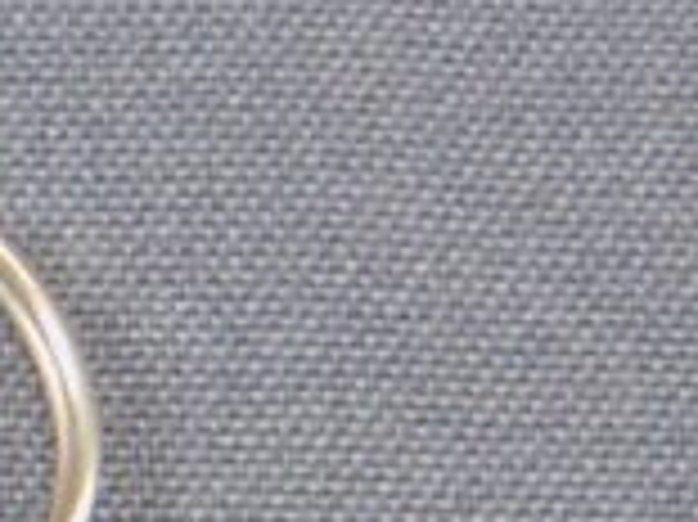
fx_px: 8785
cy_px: 1256
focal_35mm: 436
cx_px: -1590
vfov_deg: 3.4
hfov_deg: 4.3
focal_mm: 11.7
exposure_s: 1/8
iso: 400
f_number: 4.2
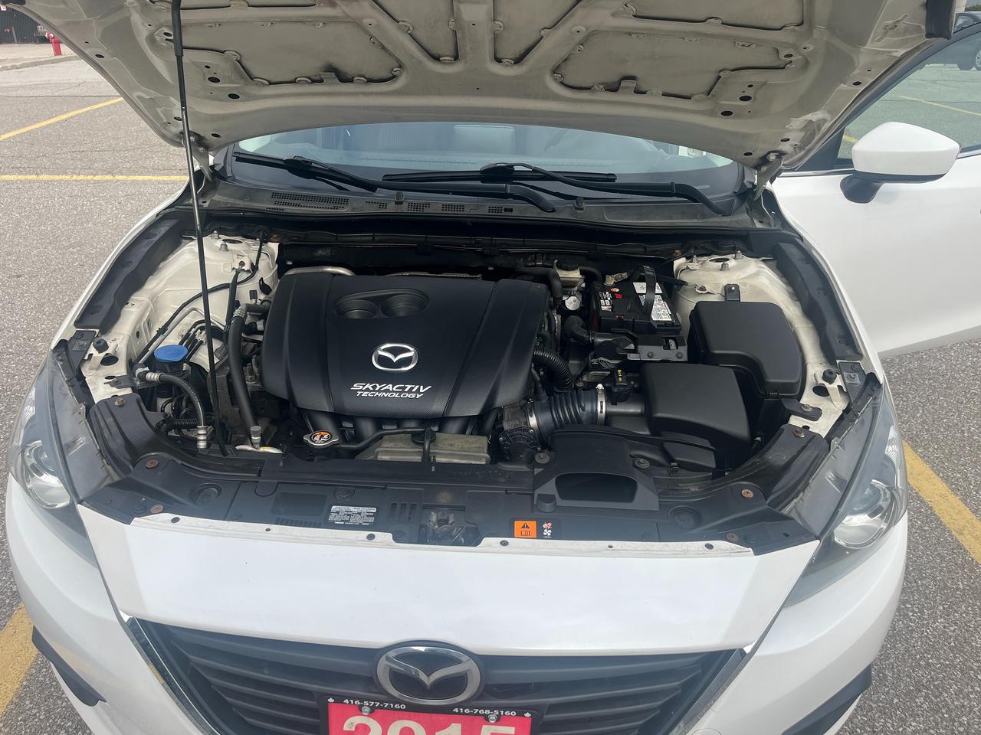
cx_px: 490
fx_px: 737
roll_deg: -0.4
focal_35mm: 26
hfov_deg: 67.3
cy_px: 368
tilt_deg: -26.8
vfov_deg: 53.1
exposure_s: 1/2309
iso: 50
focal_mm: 5.1
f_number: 1.6
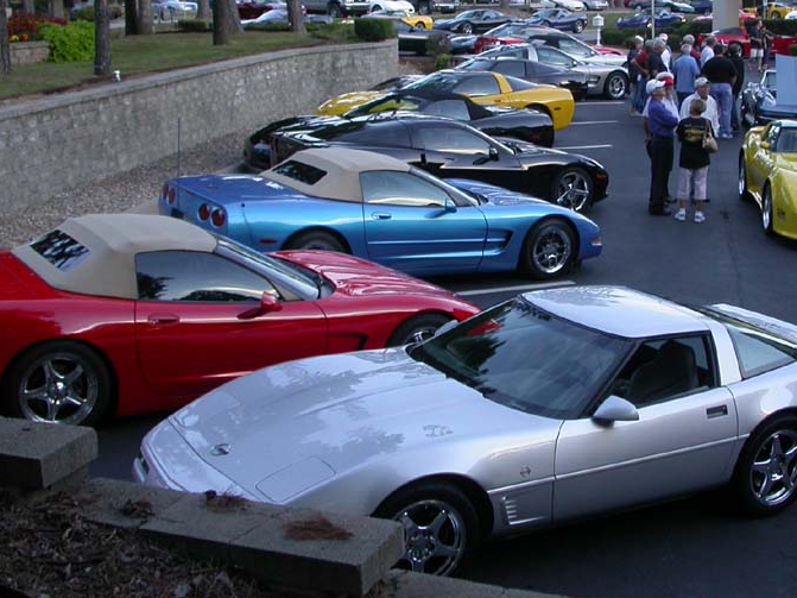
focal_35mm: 58
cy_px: 187
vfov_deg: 25.1
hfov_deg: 32.9
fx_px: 1335
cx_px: 549
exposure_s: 1/55.1
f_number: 3
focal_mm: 7.85
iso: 100
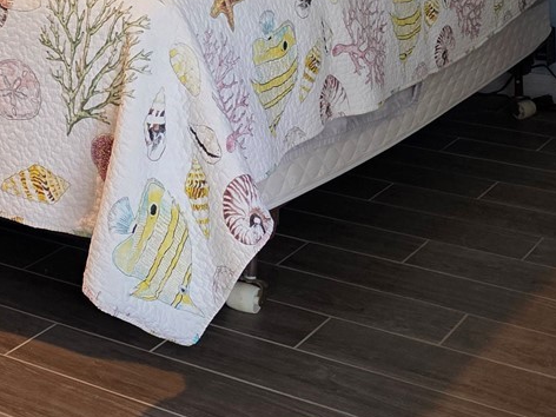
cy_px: -152
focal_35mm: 78
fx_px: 1253
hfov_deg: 24.7
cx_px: 130
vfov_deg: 17.5
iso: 320
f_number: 1.7
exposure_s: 1/120
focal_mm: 6.3
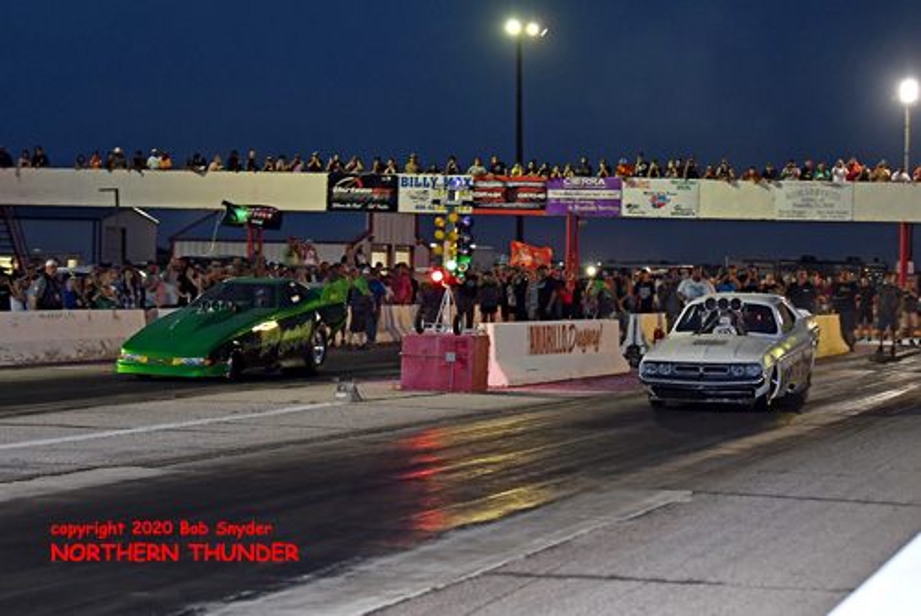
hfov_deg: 19.4
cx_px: 460
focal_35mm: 105
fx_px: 2688
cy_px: 308
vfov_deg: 13.1
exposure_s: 1/250
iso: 640
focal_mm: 70
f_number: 2.8
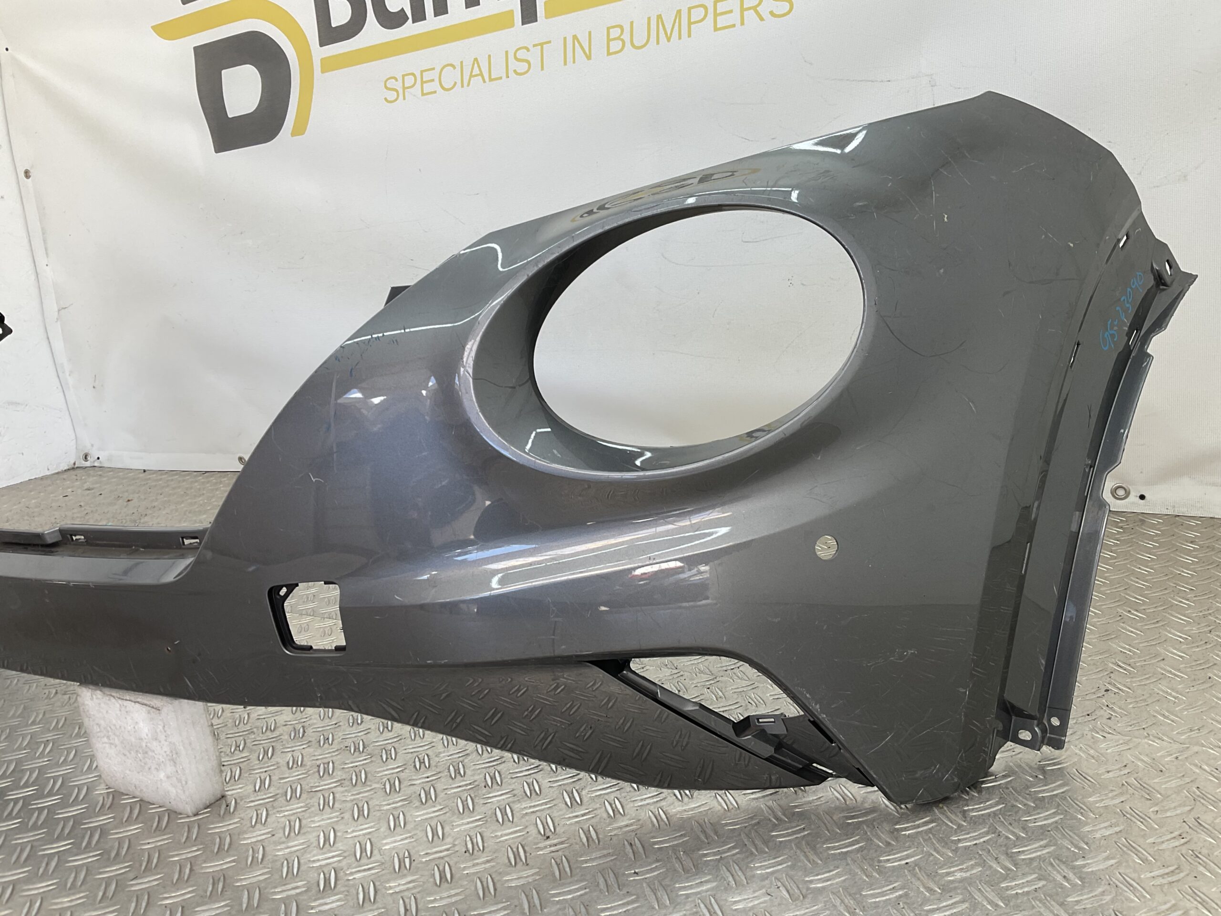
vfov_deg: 48.2
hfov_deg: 61.7
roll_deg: +5.8
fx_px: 1023
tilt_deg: -15.7
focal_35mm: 29
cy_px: 458
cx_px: 610
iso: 16
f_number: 1.8
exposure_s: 1/117
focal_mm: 3
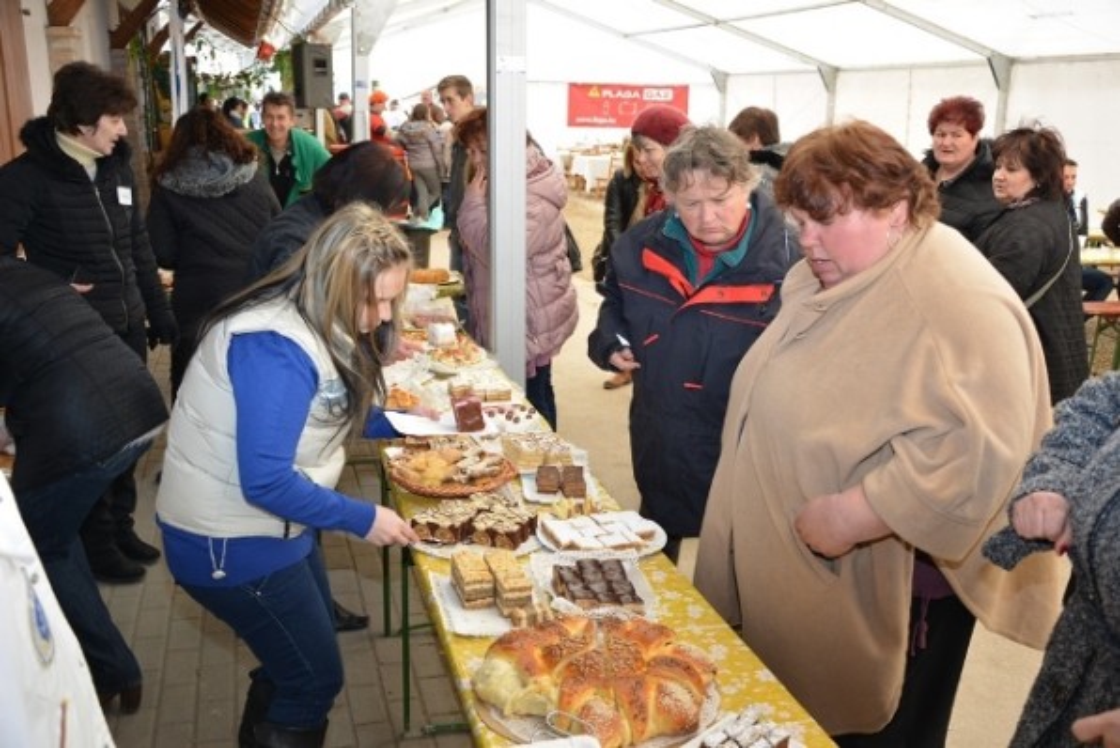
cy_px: 374
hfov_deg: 57.2
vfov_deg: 40.0
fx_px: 1027
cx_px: 560
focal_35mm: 33
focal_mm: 22
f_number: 4
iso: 200
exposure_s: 1/60
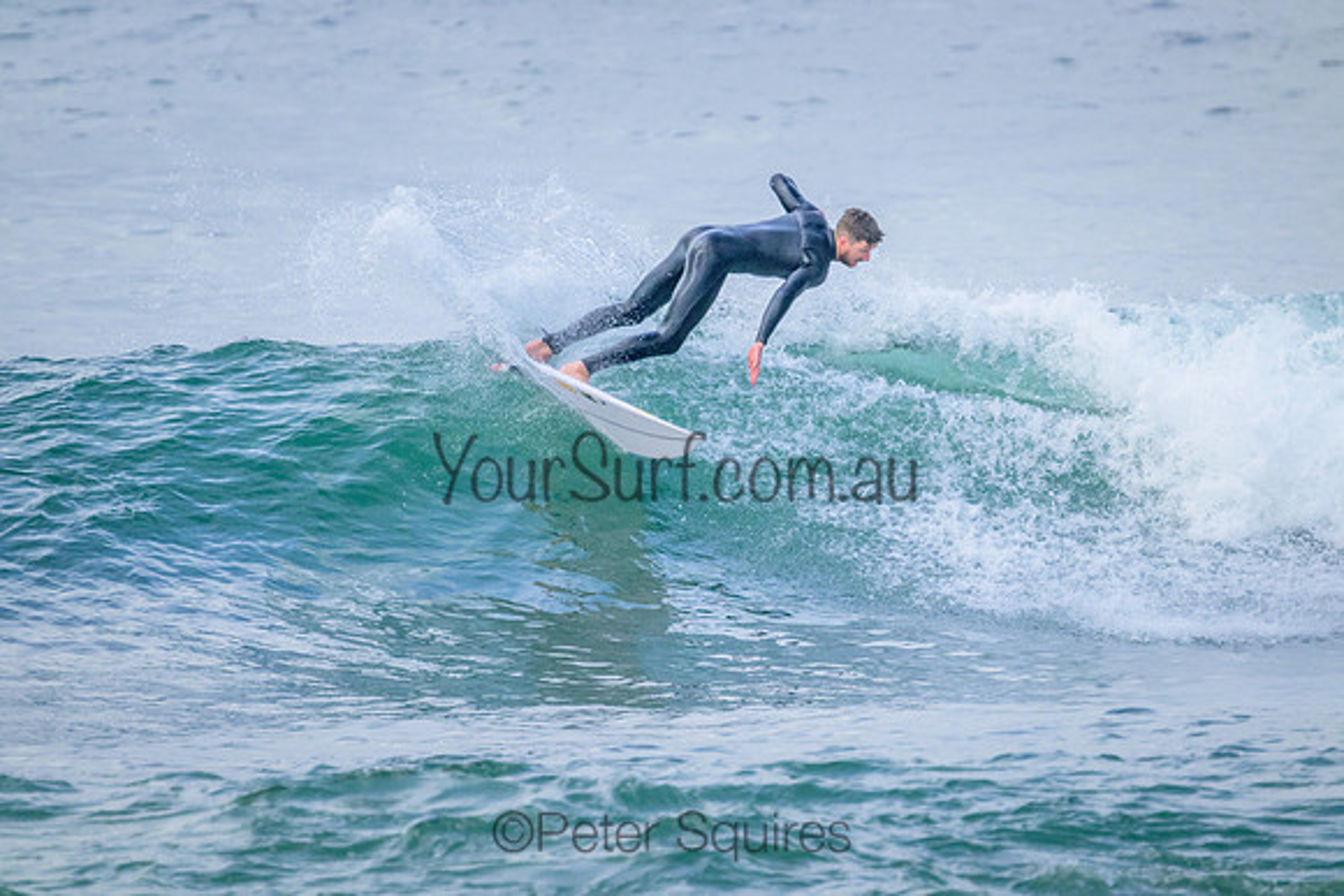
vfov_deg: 2.0
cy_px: 448
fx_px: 25765
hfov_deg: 3.0
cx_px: 672
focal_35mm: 690
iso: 3200
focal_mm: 690
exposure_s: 1/1250
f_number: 11
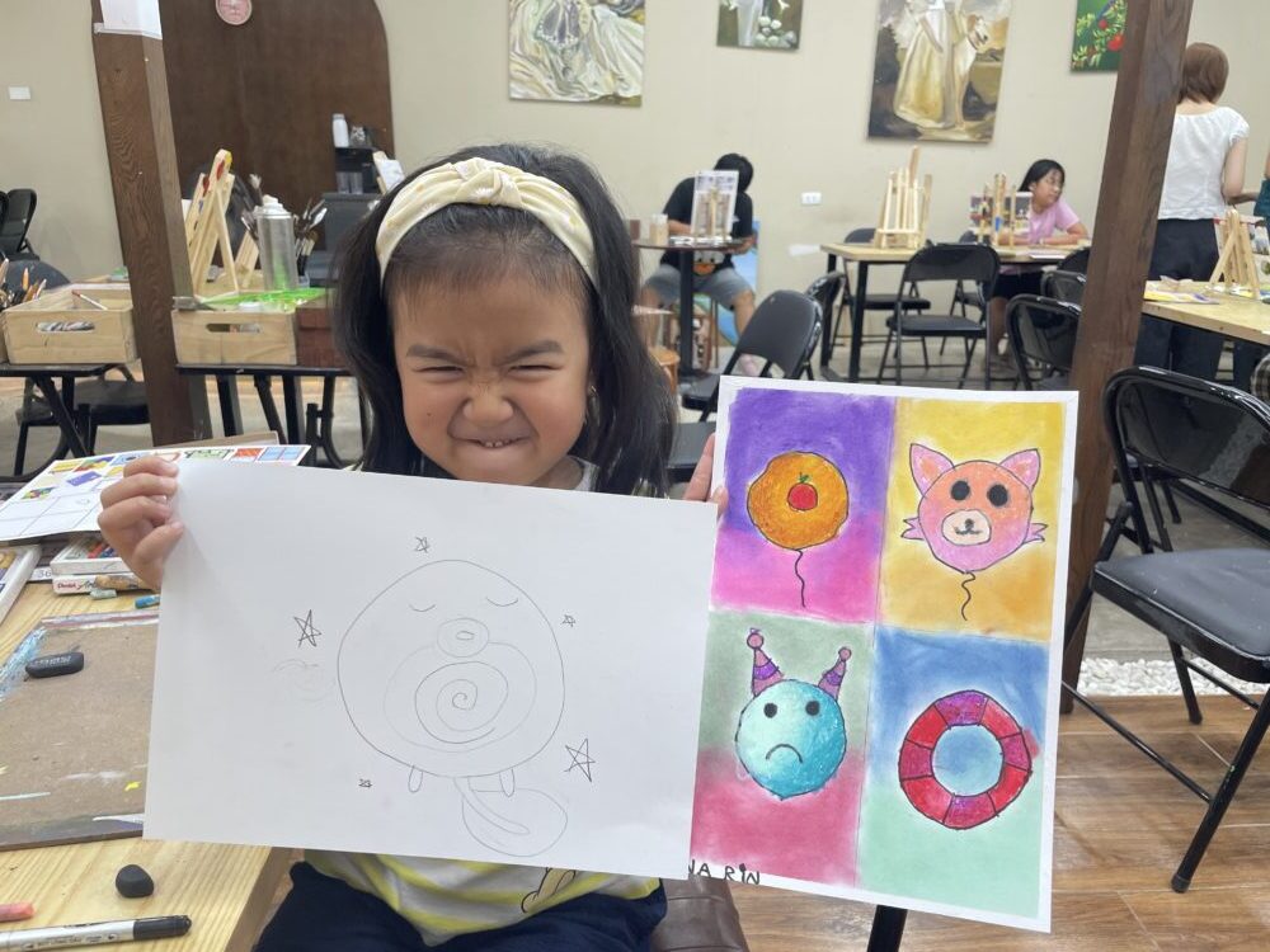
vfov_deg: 53.1
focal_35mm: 26
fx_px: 954
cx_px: 635
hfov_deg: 67.3
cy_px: 476
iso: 64
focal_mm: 4.2
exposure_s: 1/100
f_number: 1.6
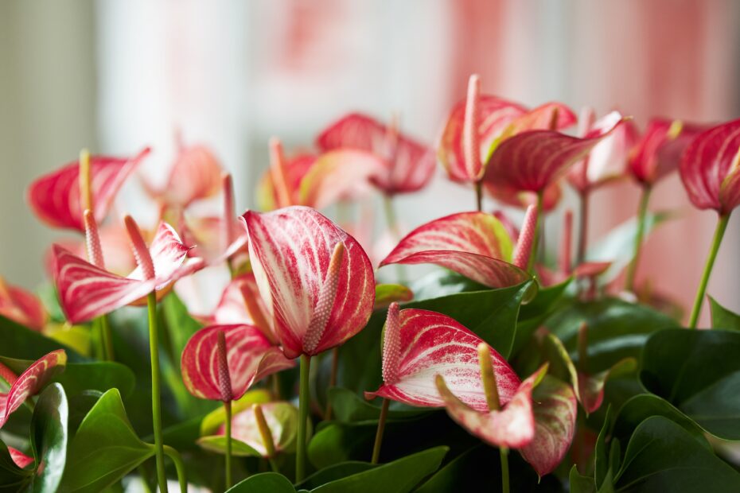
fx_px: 2158
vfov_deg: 13.0
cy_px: 246
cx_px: 370
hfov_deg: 19.5
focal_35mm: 105
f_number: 2.2
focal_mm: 105
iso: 125
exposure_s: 1/20
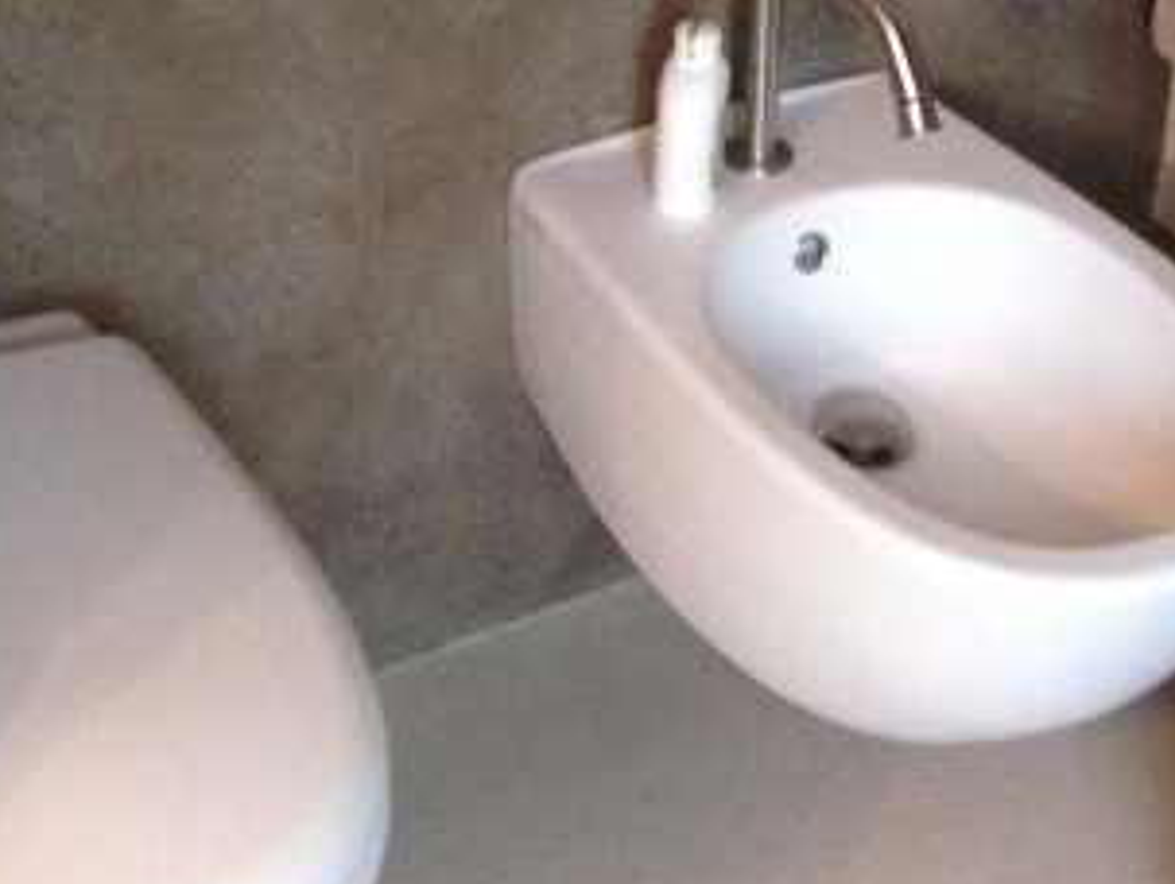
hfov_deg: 22.5
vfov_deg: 16.6
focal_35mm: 87
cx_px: 508
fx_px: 2957
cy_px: -19
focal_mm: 4.12
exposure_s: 1/15
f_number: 2.4
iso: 640
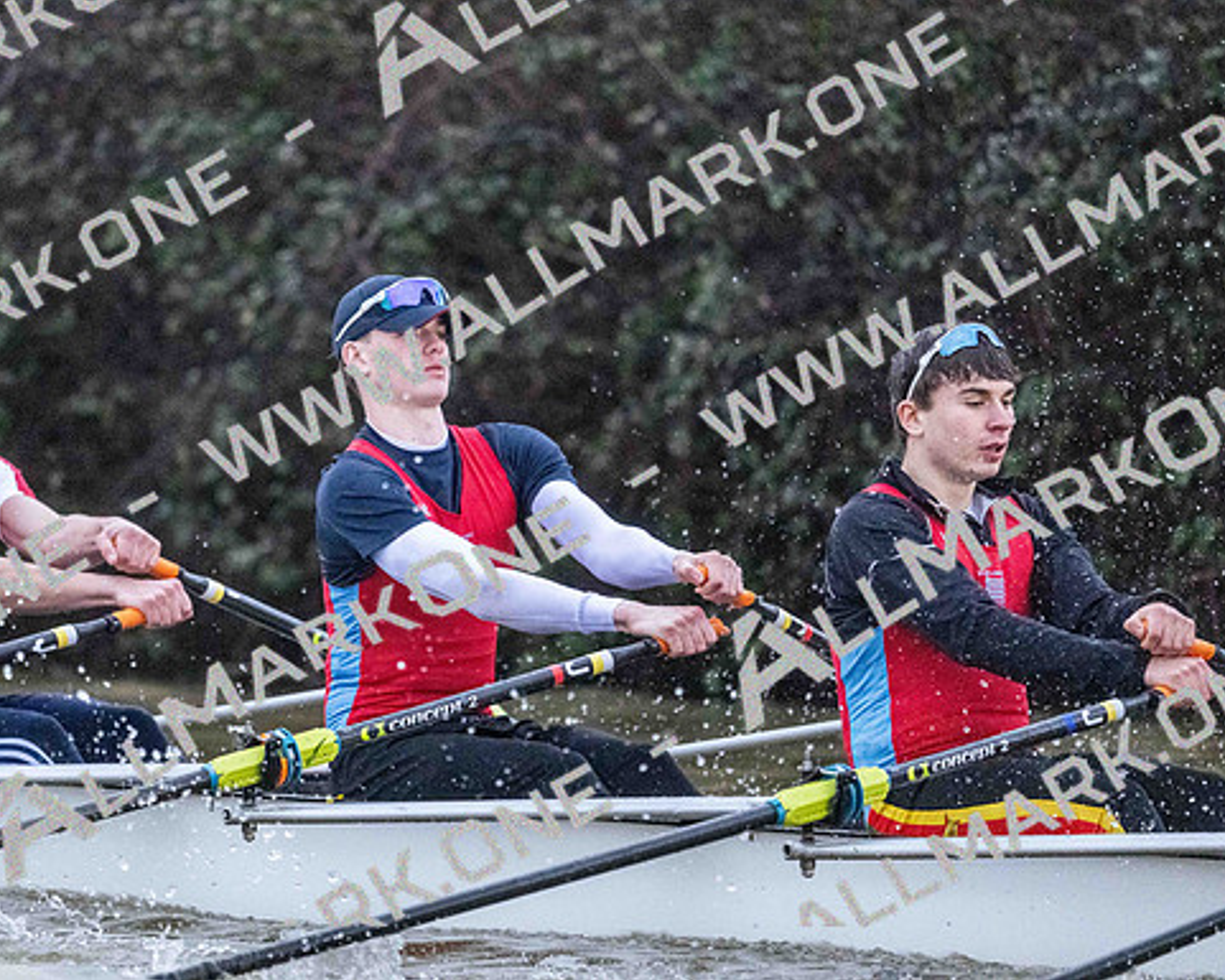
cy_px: 490
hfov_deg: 4.3
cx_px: 514
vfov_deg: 3.4
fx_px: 16427
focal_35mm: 453
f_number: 4.5
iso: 20000
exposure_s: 1/1600
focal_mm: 400
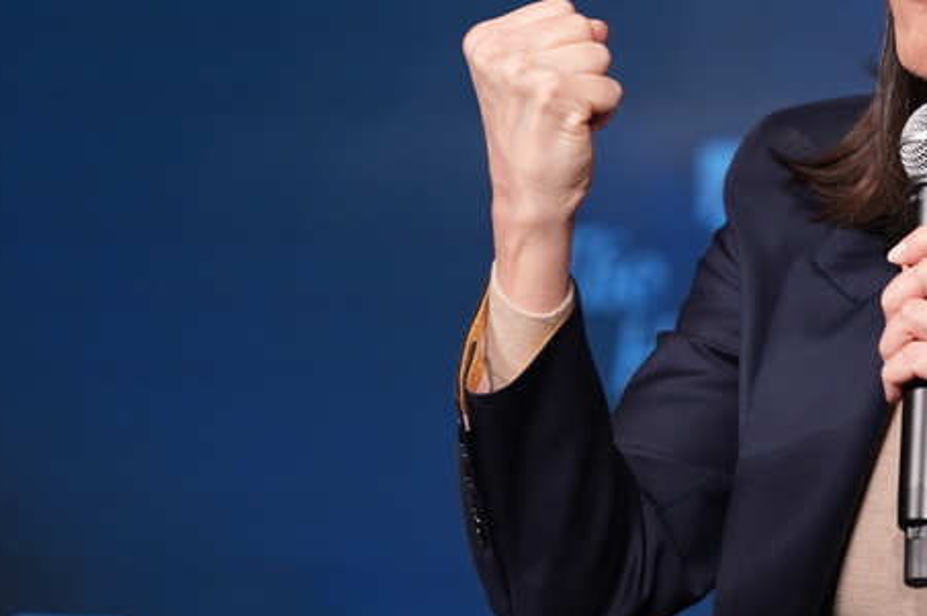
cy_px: 189
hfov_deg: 3.0
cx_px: 935
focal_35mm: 678
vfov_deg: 2.0
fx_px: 17439
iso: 1250
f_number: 2.8
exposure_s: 1/500
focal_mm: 300
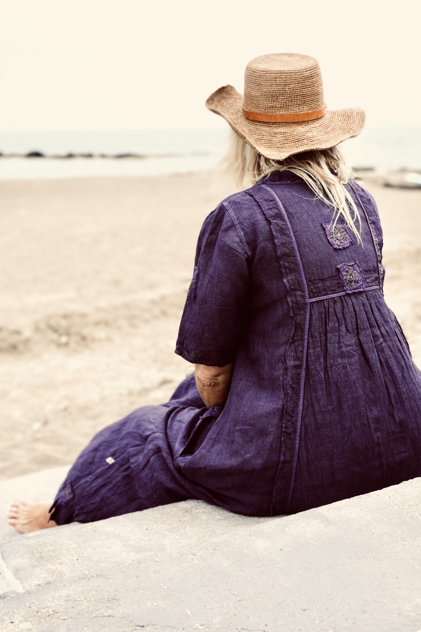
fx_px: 710
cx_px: 210
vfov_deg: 47.9
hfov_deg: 33.0
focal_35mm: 40
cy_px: 316
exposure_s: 1/400
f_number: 5.6
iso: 100
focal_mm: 27
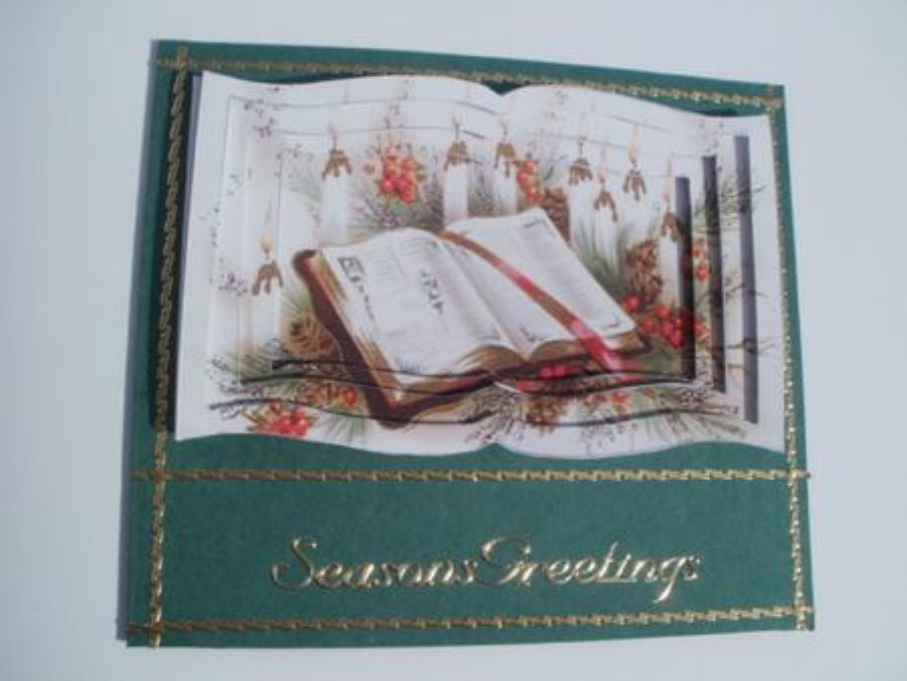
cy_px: 340
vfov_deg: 39.7
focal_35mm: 36
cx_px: 454
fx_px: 944
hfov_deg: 51.3
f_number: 5.6
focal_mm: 6.3
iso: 100
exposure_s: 1/2000
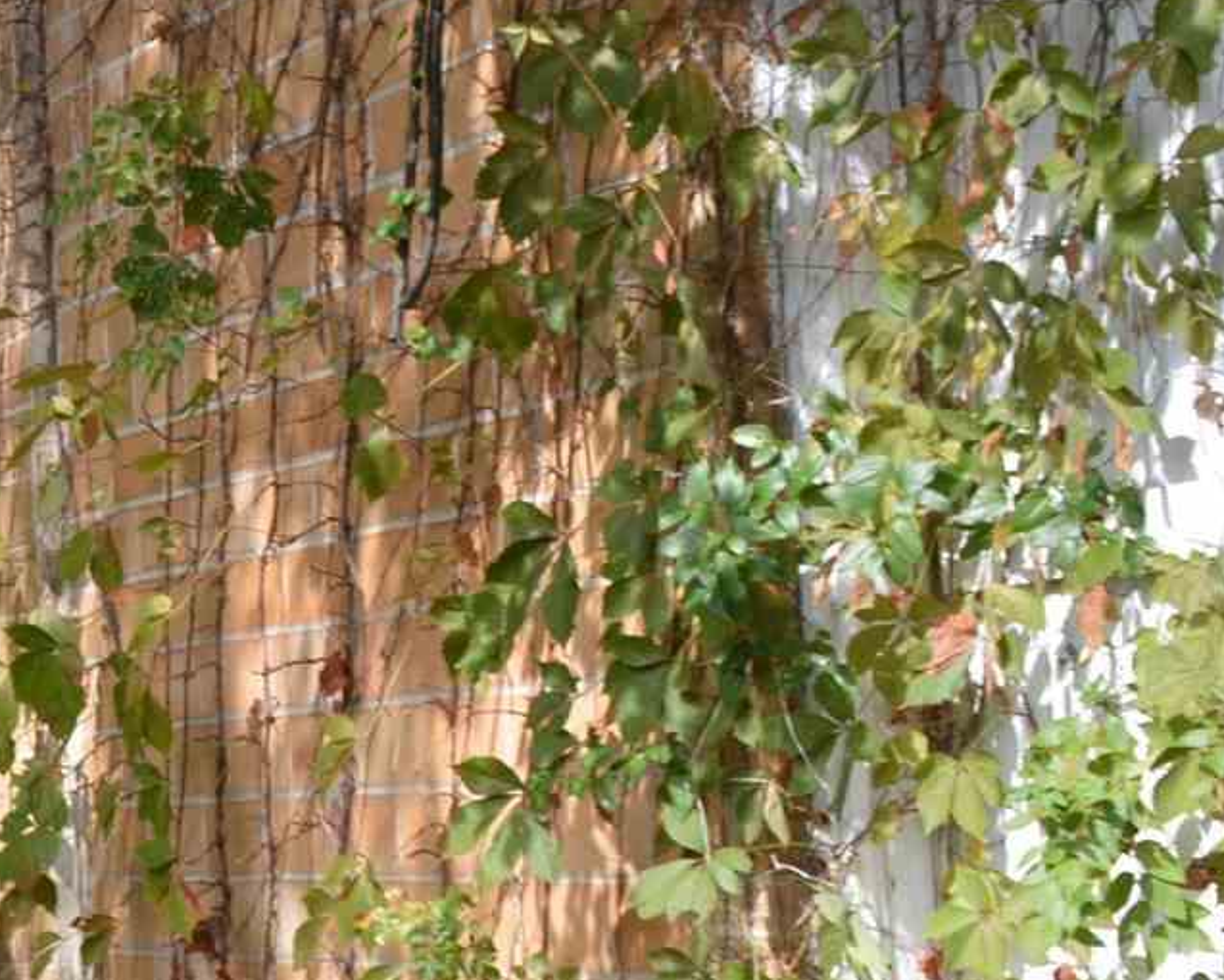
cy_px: 219
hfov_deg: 13.6
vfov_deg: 12.6
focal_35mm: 122
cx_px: -1168
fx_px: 4421
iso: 100
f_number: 6.3
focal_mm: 18
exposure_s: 1/160
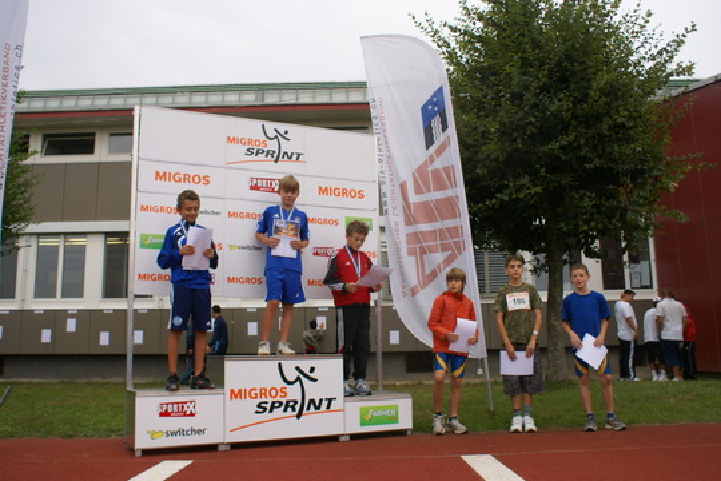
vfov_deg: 43.6
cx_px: 360
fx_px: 601
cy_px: 240
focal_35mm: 30
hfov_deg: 61.9
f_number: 4
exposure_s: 1/125
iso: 100
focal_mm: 20
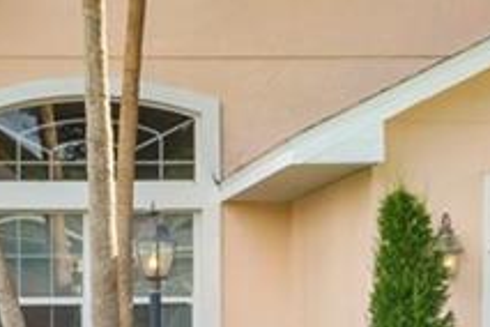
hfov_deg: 14.8
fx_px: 1837
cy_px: 304
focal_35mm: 135
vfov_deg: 10.1
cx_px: -46
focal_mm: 12
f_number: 10
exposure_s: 1/125
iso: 200
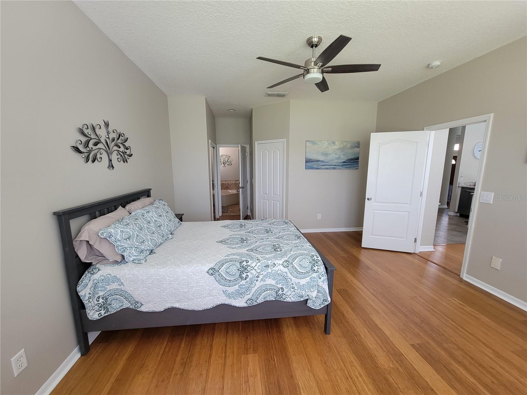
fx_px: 198
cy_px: 198
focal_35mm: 13
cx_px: 264
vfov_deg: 89.9
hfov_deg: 106.2
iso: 160
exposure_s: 1/60
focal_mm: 2.2
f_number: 2.2
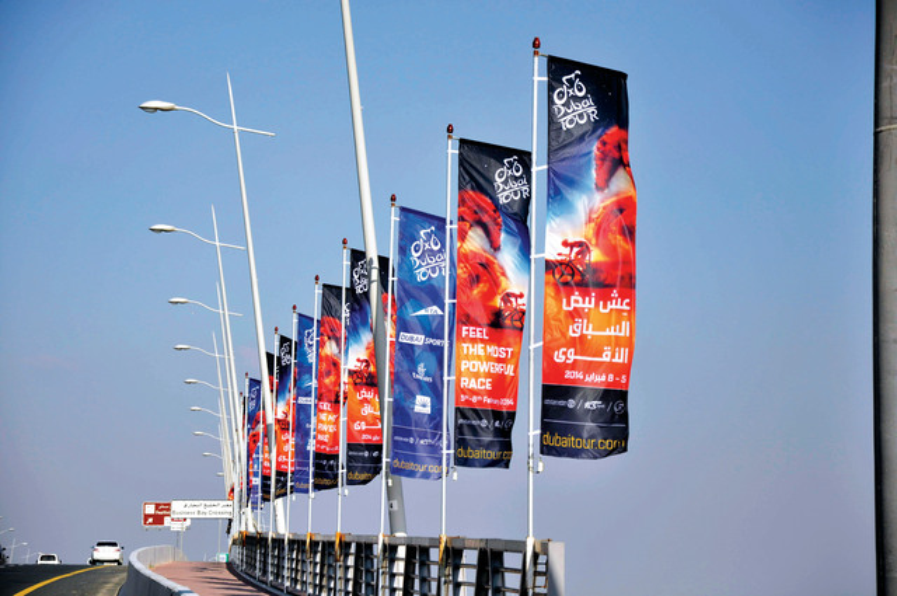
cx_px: 448
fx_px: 3919
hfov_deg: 13.1
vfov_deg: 8.7
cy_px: 298
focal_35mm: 158
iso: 200
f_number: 8
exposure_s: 1/1000
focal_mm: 105
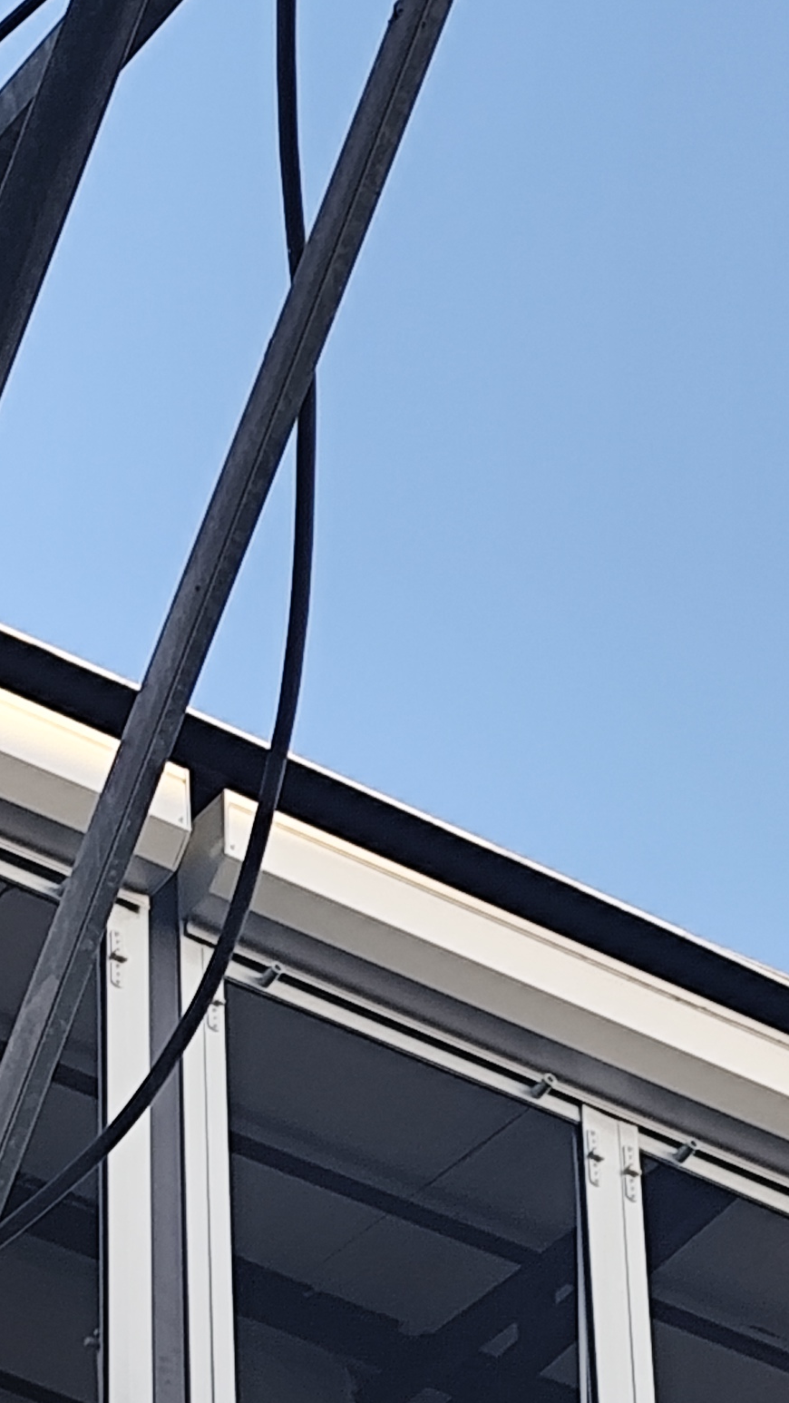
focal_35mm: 207
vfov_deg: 10.3
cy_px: 1334
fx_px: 7696
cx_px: 340
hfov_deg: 5.9
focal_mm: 6.19
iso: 50
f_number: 1.65
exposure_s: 1/188
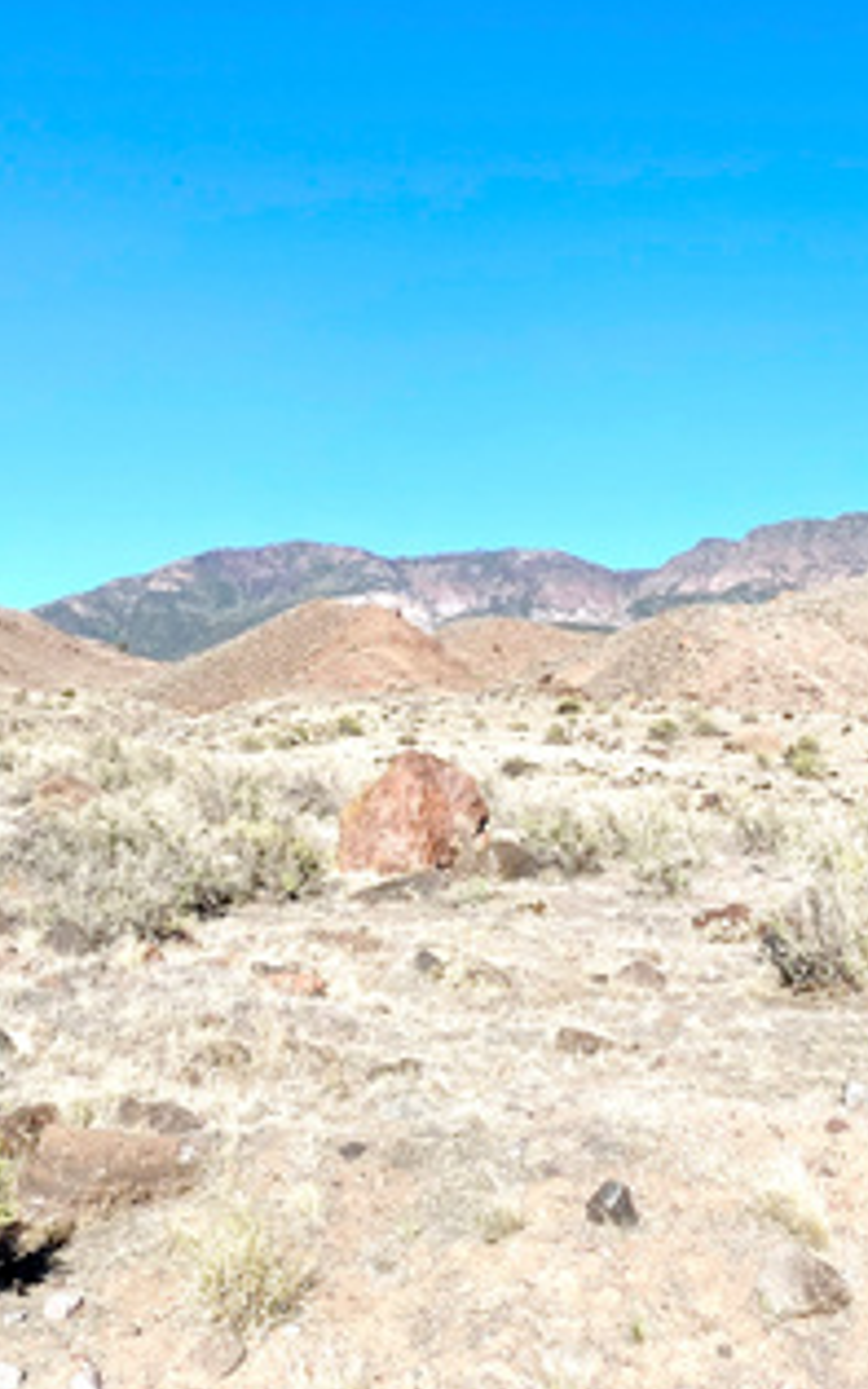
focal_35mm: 56
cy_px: 609
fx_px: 2119
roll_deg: -0.6
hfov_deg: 22.8
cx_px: 687
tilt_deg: +8.8
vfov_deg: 36.2
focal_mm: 4.25
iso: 32
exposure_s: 1/2967
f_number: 1.8
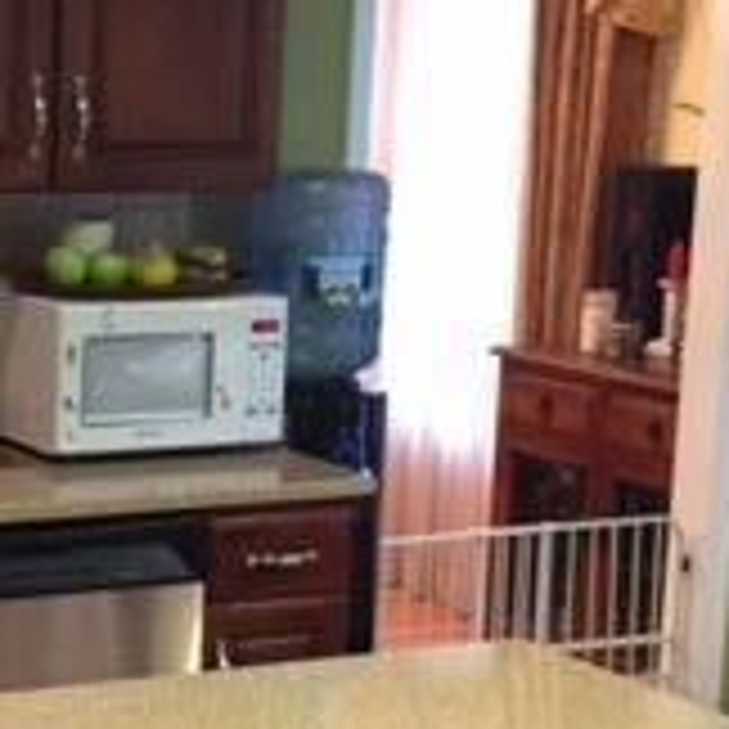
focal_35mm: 101
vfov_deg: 17.1
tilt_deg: -10.4
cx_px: -72
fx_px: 2406
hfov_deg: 16.7
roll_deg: -0.8
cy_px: 536
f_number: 2.2
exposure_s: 1/10
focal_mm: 4.15
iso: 100
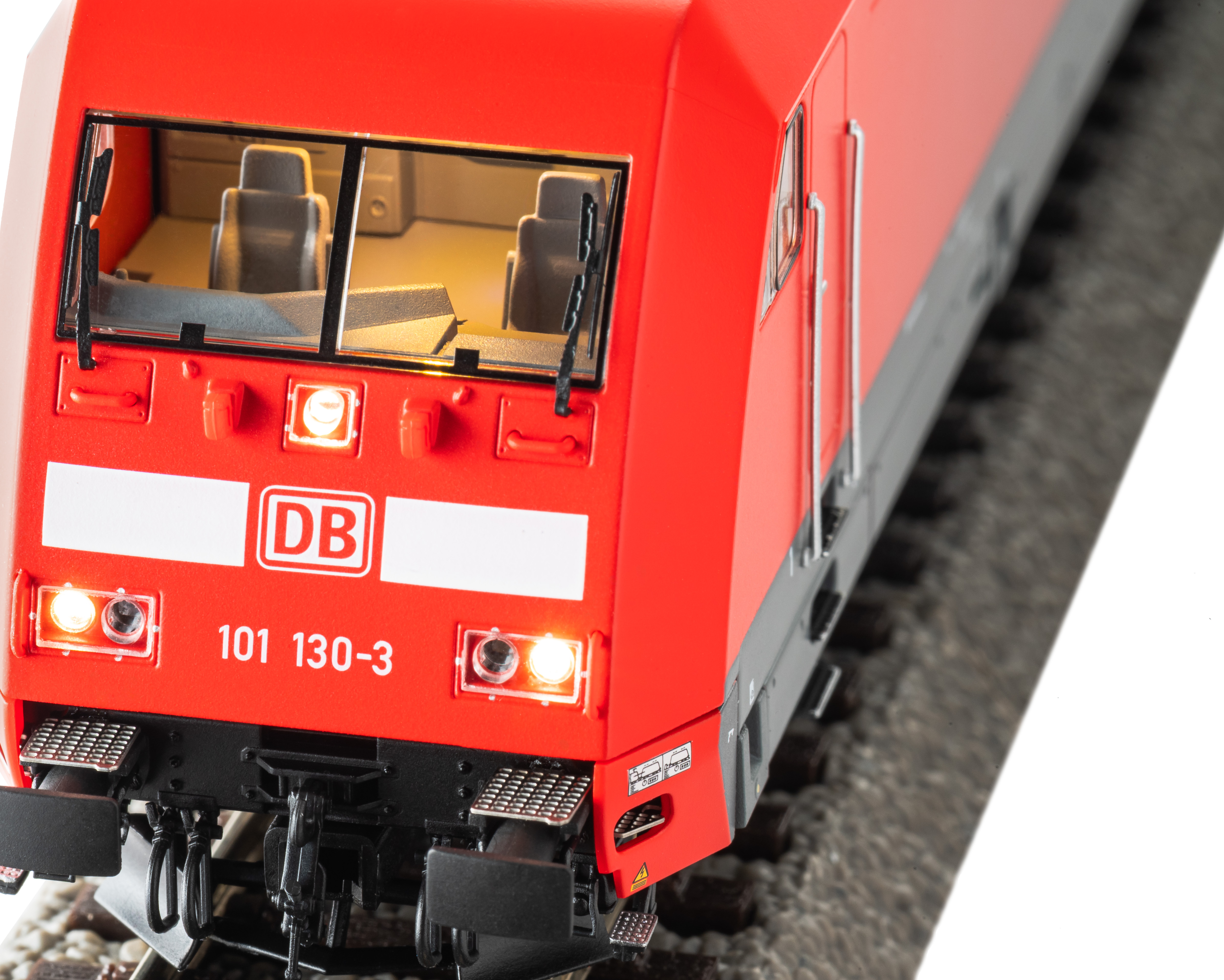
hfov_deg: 16.1
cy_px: 490
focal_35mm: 119
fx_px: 4311
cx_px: 495
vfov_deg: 13.0
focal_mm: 105
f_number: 29
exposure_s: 6
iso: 320
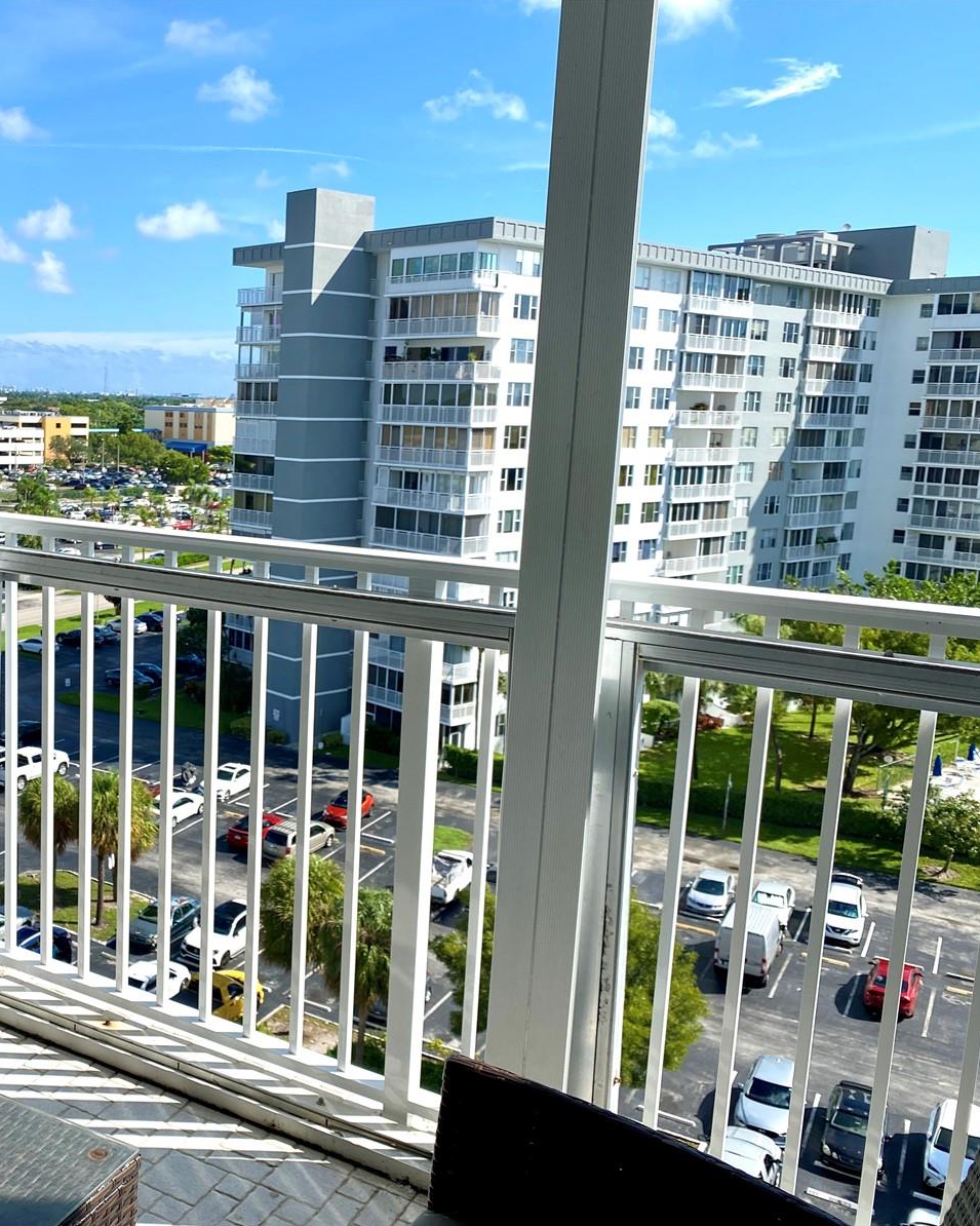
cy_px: 612
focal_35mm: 34
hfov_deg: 41.2
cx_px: 171
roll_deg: -1.3
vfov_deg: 52.8
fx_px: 1233
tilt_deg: -9.4
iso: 32
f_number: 1.8
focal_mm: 4.25
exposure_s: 1/2315
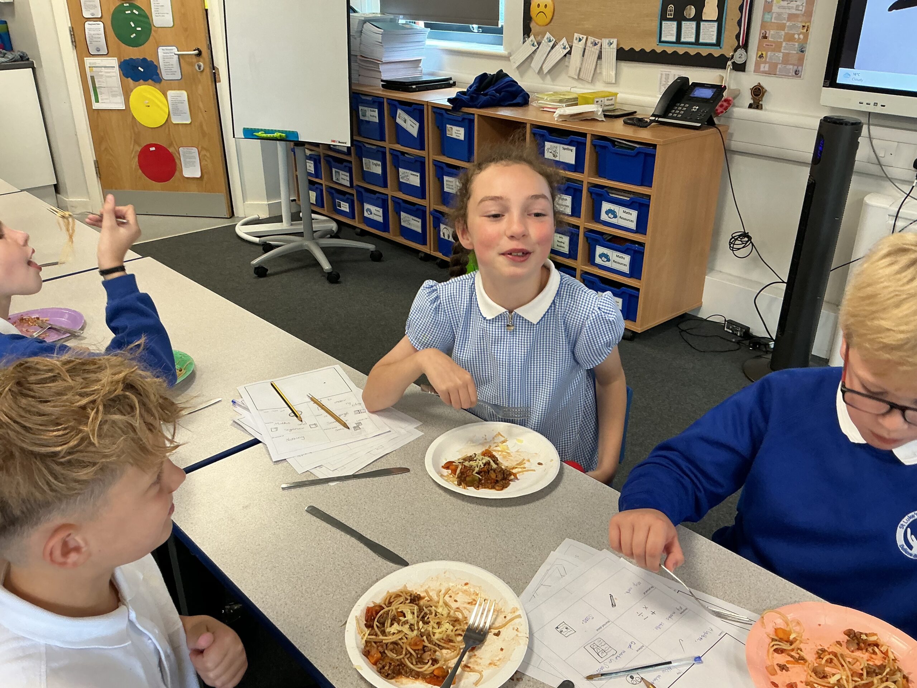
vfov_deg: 48.2
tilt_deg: -26.8
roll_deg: -0.8
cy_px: 344
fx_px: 768
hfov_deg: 61.7
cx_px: 458
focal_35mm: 29
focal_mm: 3
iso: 80
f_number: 1.8
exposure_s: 1/60
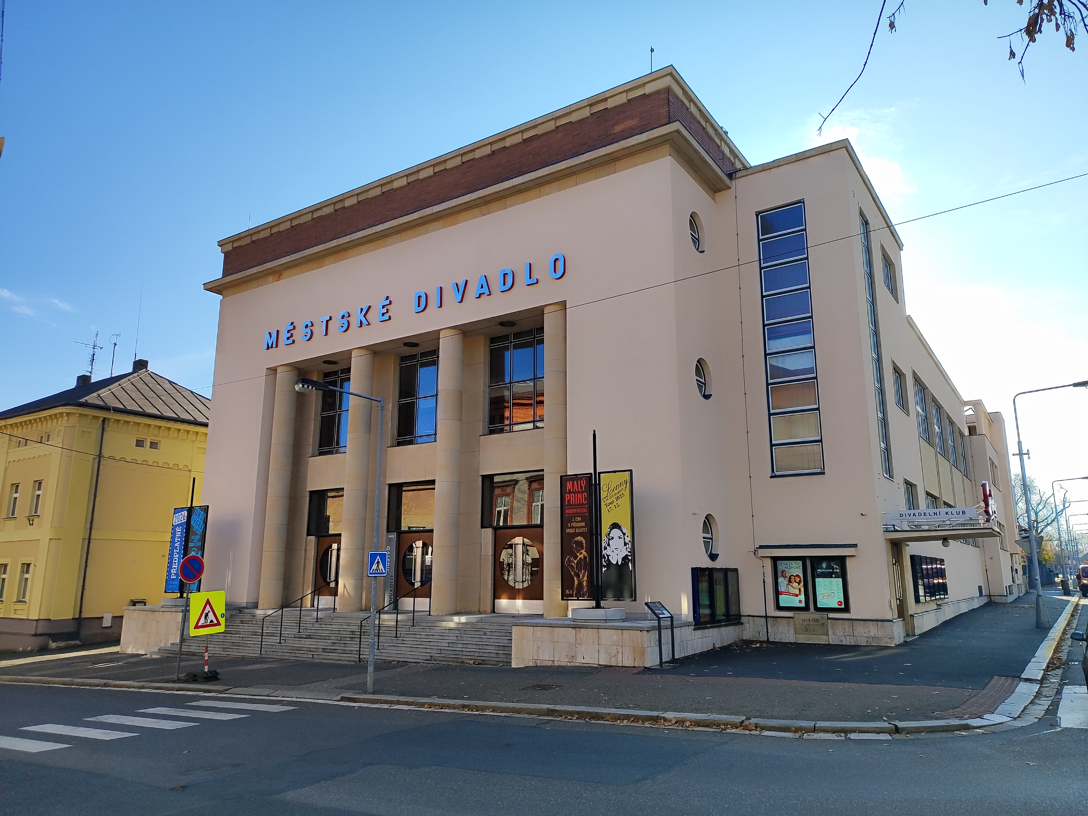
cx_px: 544
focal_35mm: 24
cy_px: 408
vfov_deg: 56.8
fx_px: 754
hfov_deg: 71.6
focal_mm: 5.89
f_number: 1.89
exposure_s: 1/1122
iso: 50
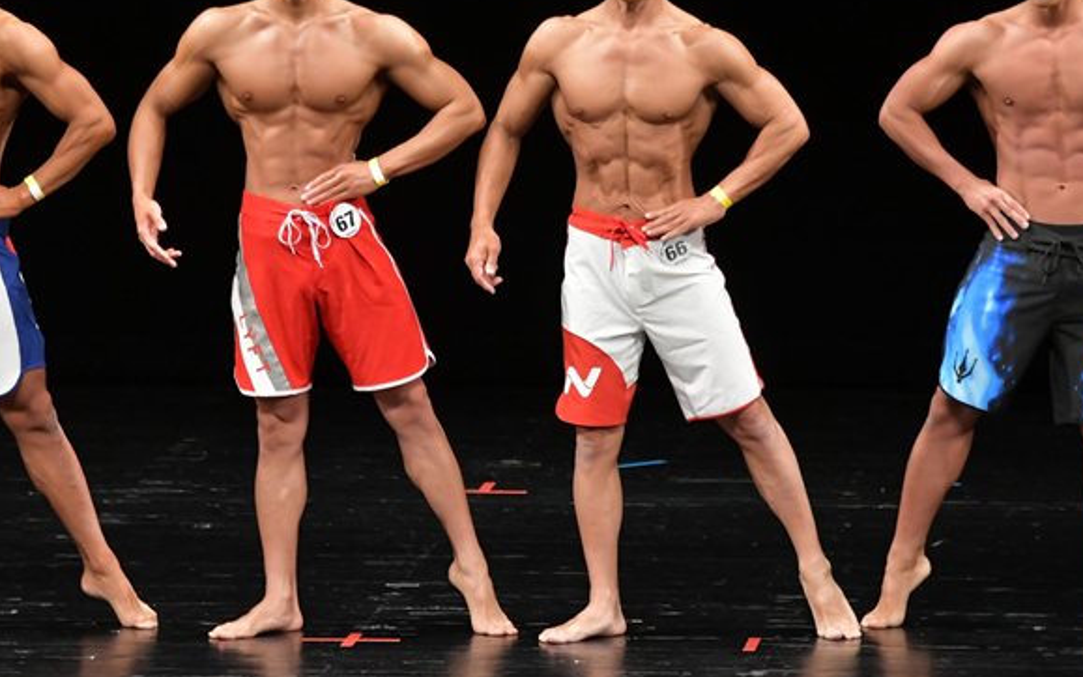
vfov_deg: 3.6
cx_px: 455
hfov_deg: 5.7
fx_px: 10863
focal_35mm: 368
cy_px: 245
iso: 3200
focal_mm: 180
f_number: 5.6
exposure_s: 1/400
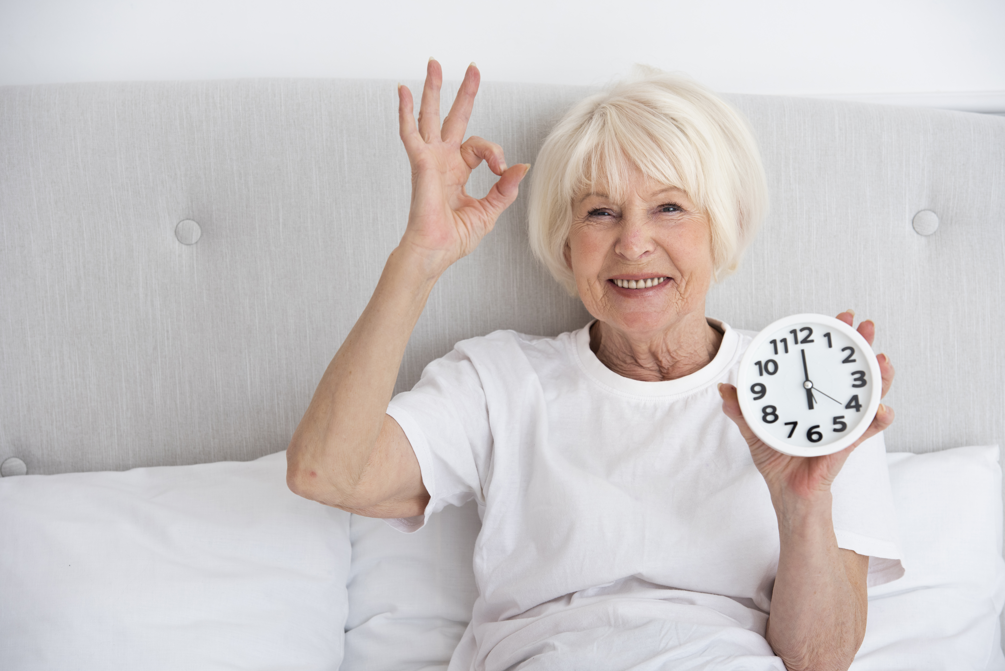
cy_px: 336
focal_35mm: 135
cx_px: 502
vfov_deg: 10.2
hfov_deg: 15.2
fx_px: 3770
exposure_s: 1/160
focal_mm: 135
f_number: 5.6
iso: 250
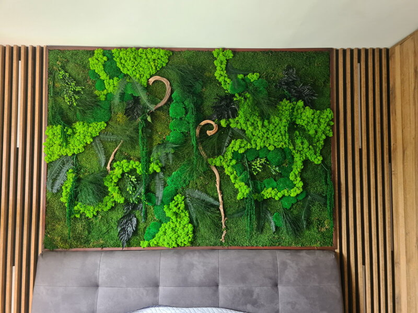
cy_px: 156
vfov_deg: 53.1
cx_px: 209
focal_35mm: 26
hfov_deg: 67.3
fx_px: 314
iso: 160
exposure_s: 1/50
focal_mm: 5.4
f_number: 1.8
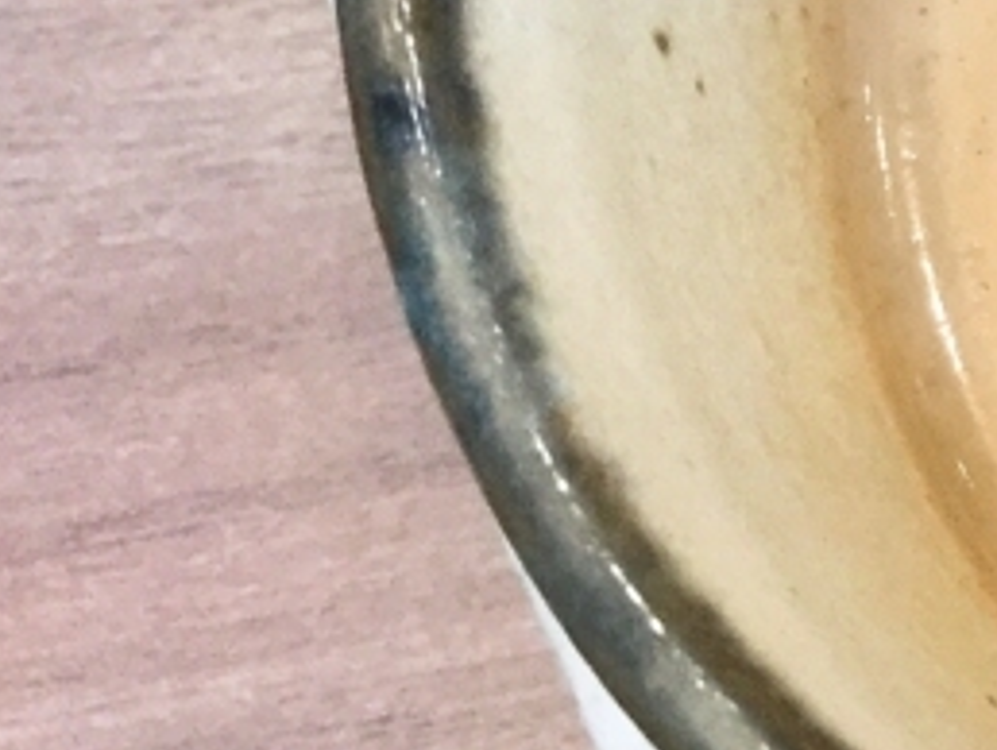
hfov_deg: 13.9
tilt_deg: -67.0
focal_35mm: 123
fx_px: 3546
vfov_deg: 11.7
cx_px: 1909
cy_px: -228
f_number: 2.4
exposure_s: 1/30
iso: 100
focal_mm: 3.3
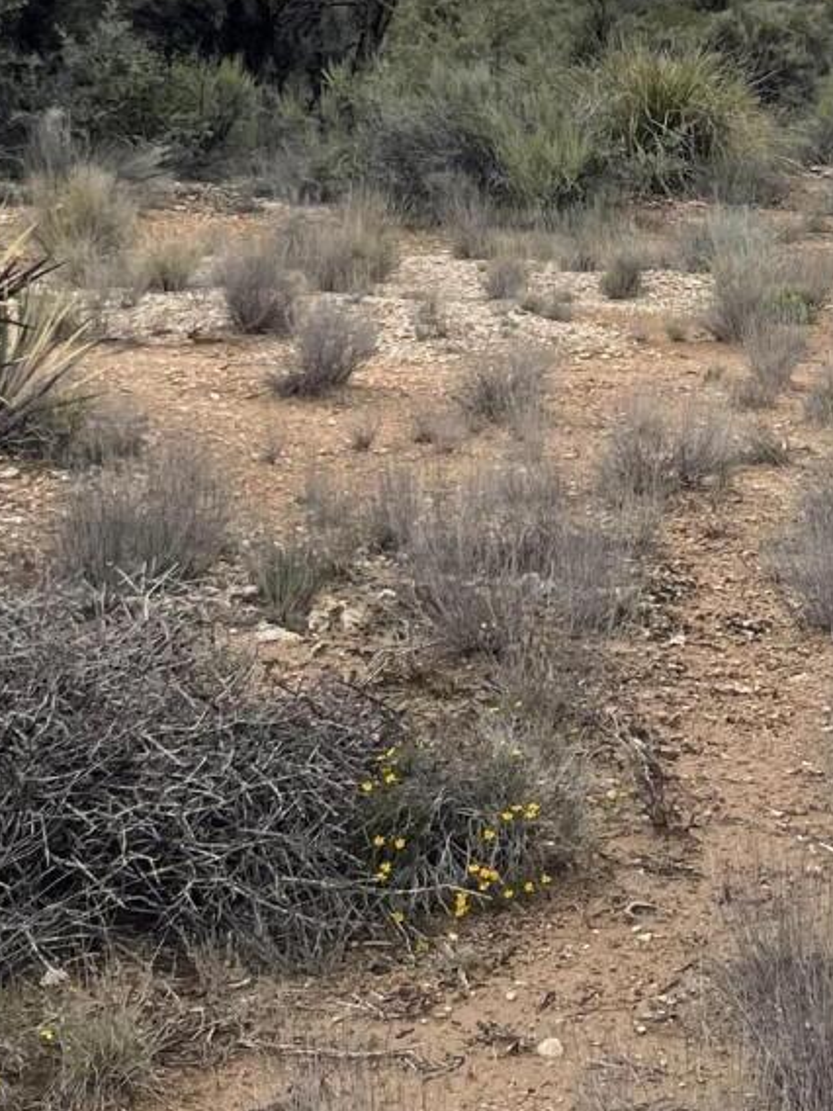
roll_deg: -3.5
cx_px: 786
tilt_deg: -4.5
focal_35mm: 88
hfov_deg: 16.5
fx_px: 2824
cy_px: 162
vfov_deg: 21.9
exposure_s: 1/2545
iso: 32
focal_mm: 5.1
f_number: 1.6
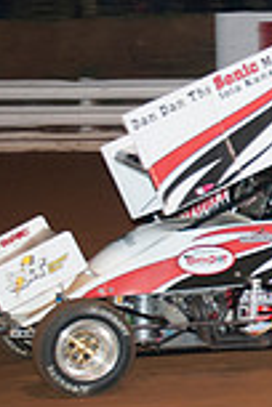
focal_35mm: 176
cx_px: 571
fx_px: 1995
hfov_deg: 7.5
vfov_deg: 11.7
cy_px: 109
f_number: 4
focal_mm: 31
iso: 250
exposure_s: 1/125
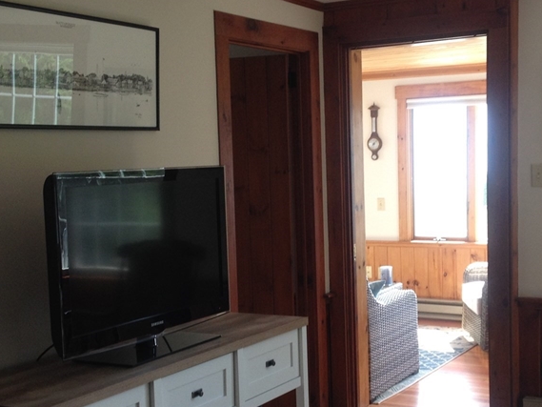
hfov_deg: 30.7
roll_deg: +1.4
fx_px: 987
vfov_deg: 23.3
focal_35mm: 63
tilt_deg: -5.6
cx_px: 311
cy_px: 246
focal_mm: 4.28
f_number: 2.4
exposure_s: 1/60
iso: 64
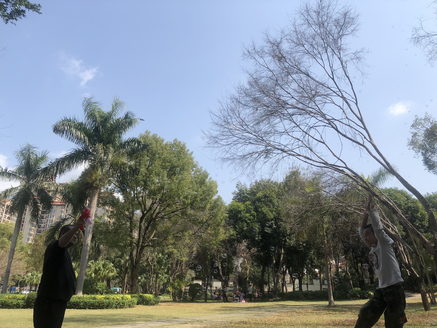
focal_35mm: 28
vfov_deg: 49.7
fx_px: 353
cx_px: 218
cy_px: 164
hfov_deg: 63.4
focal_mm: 4
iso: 20
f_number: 1.8
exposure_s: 1/1845
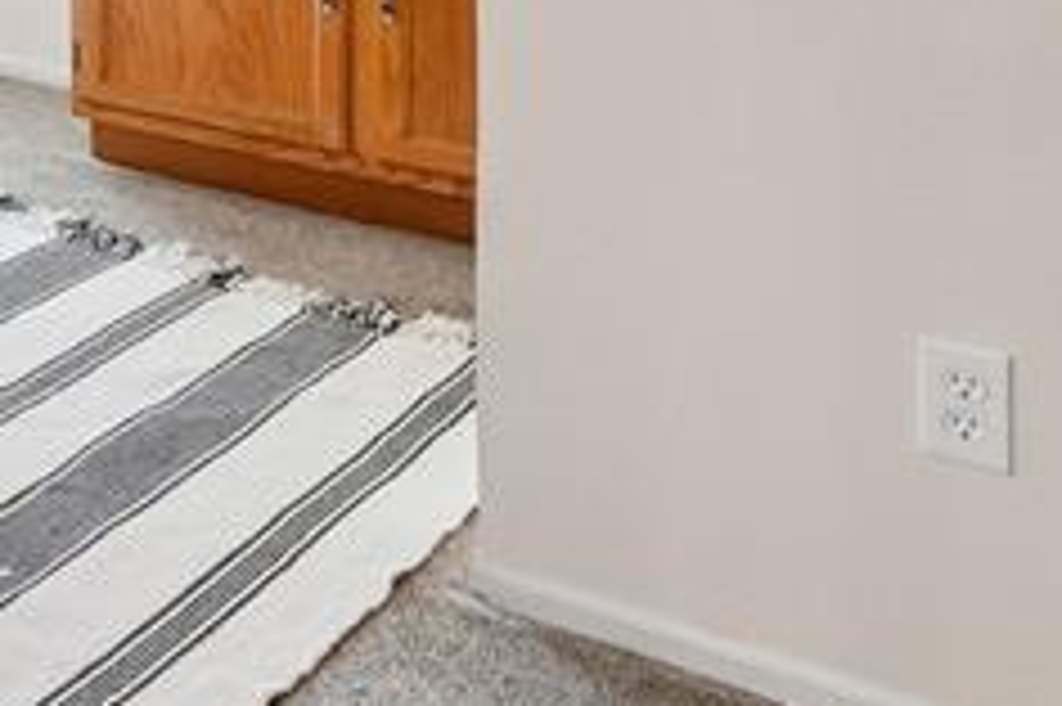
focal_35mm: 65
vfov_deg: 18.0
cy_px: -436
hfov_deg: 23.4
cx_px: -612
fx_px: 1916
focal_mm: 10
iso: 800
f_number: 8
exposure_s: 1/25
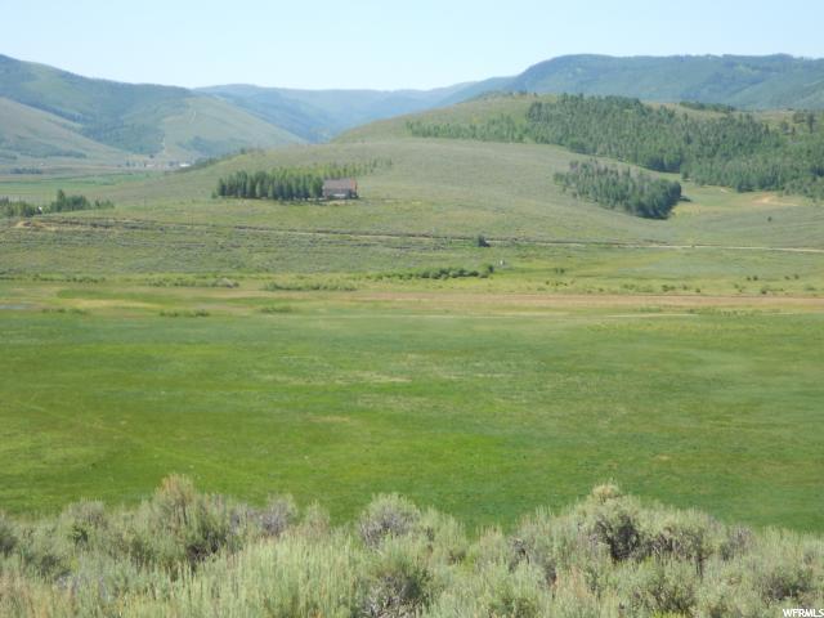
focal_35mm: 99
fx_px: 2357
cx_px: 412
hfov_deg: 19.8
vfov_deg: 14.9
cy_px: 309
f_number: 5.5
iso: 80
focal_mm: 17.6
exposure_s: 1/200
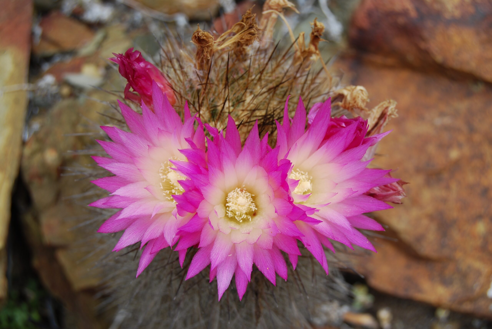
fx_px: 862
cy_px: 164
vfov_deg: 21.6
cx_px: 246
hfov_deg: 31.9
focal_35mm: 63
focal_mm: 42
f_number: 8
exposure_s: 1/80
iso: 100
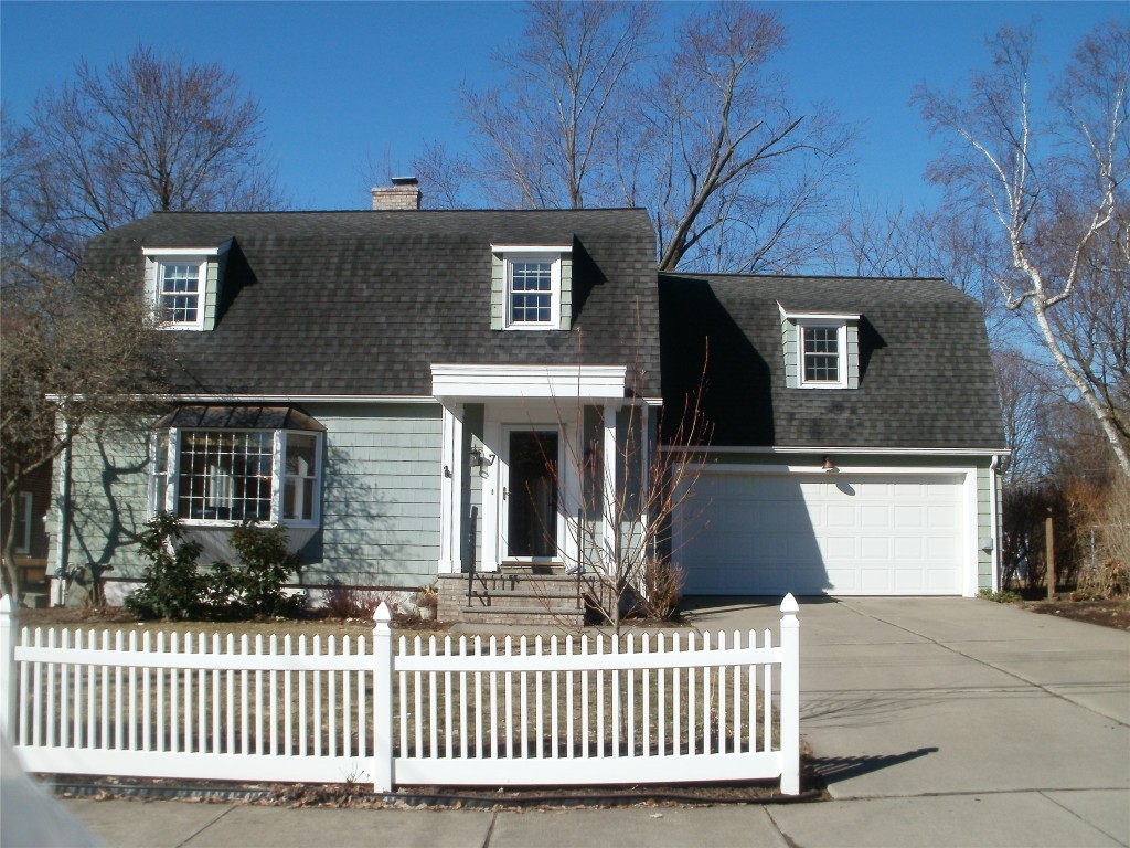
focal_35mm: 36
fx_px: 1175
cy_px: 424
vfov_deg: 39.7
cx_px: 565
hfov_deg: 51.4
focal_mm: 6.3
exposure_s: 1/640
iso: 100
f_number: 5.6
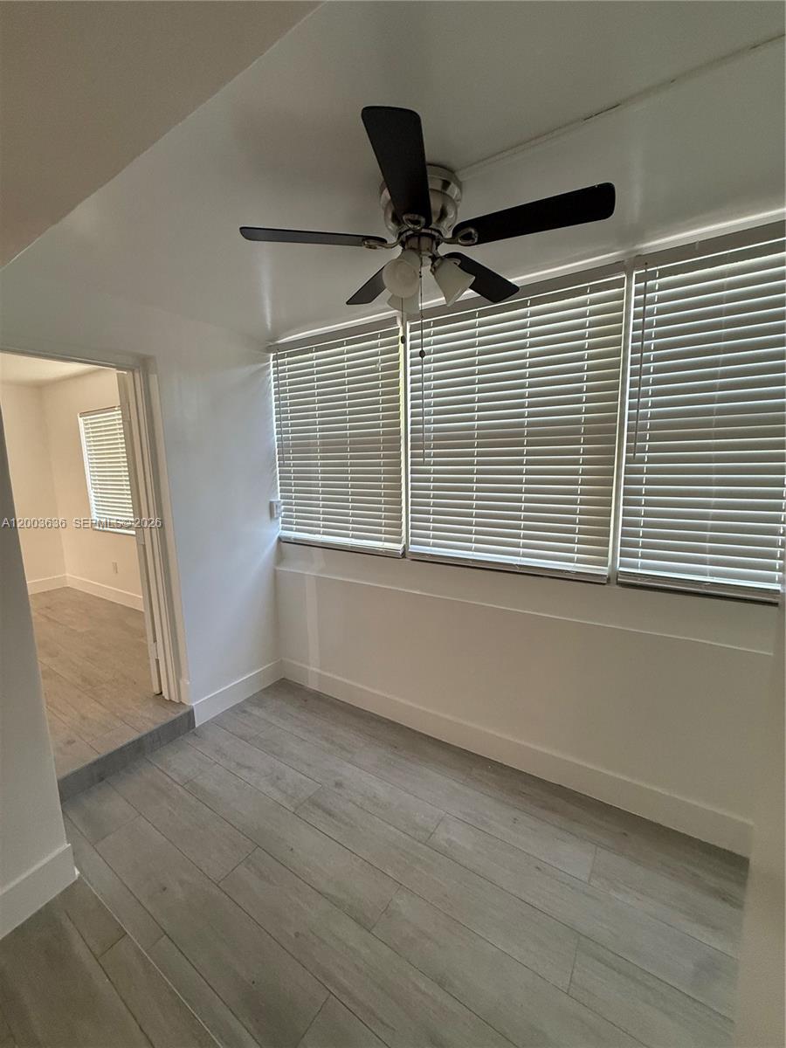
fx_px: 424
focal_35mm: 14
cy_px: 524
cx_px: 393
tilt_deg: -7.3
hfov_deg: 85.7
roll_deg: +2.1
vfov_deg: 102.1
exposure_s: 1/120
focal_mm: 2.22
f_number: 2.2
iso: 250
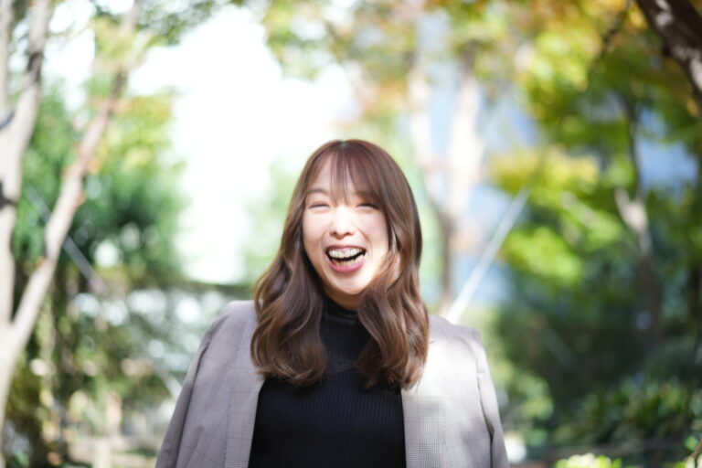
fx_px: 1072
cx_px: 351
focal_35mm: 55
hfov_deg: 36.2
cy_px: 234
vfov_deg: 24.6
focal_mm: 55
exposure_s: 1/125
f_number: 1.8
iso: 800
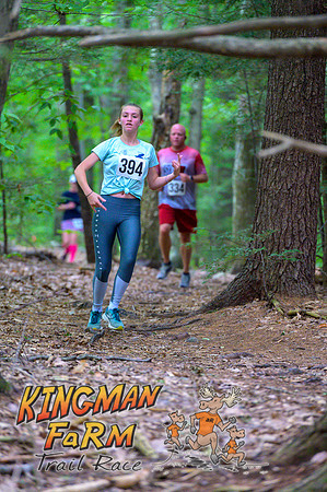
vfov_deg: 10.3
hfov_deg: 6.9
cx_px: 164
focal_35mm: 200
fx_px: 2731
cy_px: 246
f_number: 4
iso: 8000
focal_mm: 200
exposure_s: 1/250
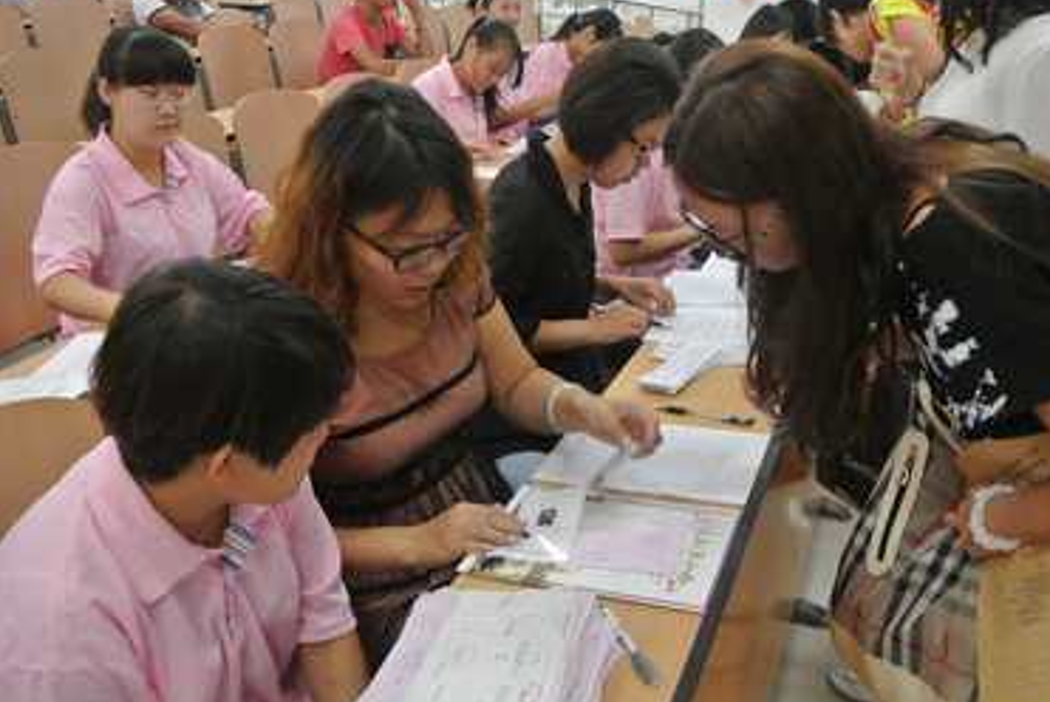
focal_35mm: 34
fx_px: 992
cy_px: 358
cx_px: 592
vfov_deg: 38.9
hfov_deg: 55.6
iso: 800
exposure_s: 1/50
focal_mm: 11.4
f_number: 3.5
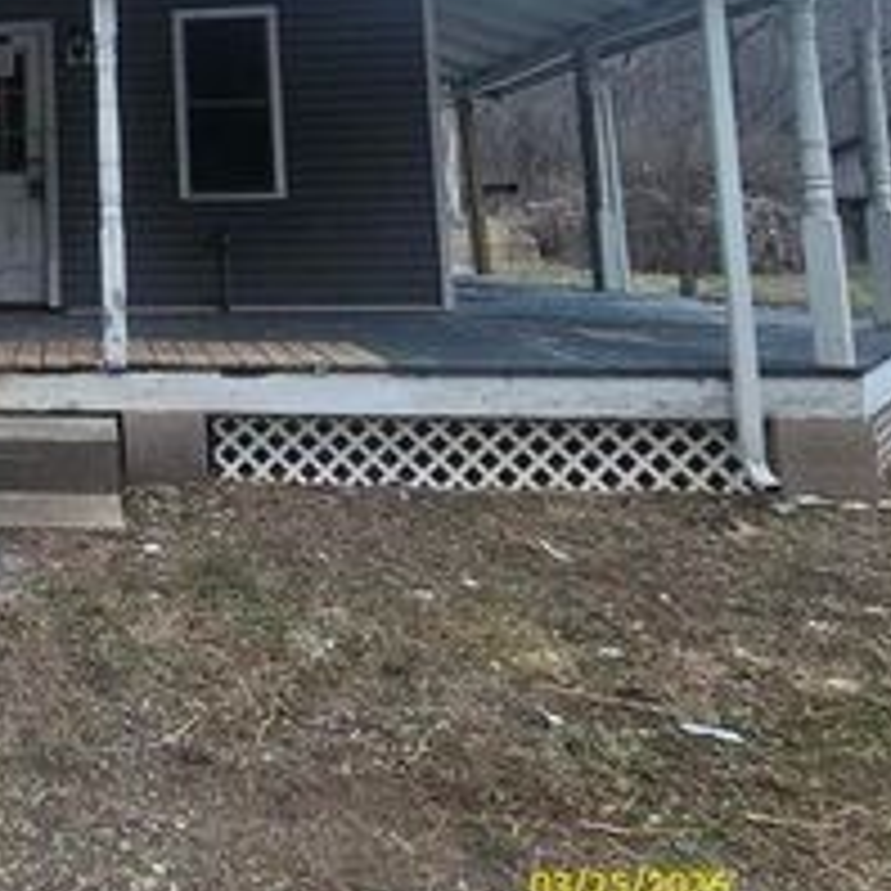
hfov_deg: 44.7
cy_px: 142
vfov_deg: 51.1
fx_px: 845
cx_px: -50
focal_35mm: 29
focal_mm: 2.2
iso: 250
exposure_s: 1/60
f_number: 2.2
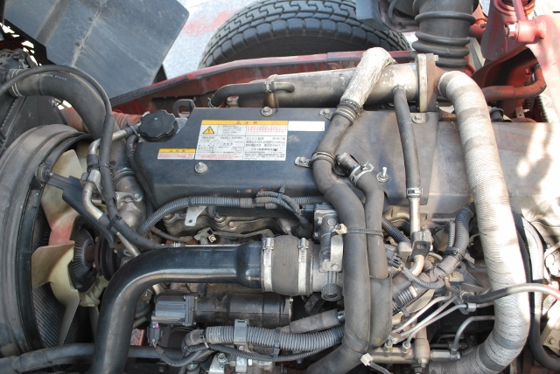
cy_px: 187
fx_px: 514
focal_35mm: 33
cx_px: 280
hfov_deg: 57.2
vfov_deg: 40.0
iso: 200
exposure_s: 1/100
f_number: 5
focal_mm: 22
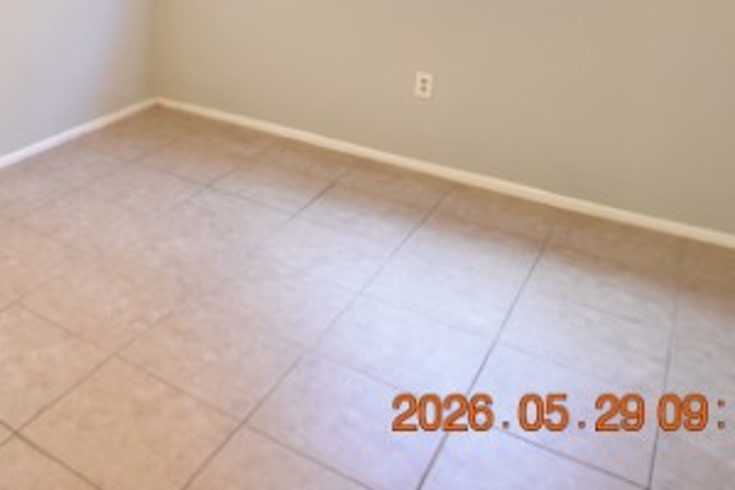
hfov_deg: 47.5
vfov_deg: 31.4
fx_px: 735
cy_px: -86
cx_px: 69
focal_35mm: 36
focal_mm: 10
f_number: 3.5
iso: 800
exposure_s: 1/15
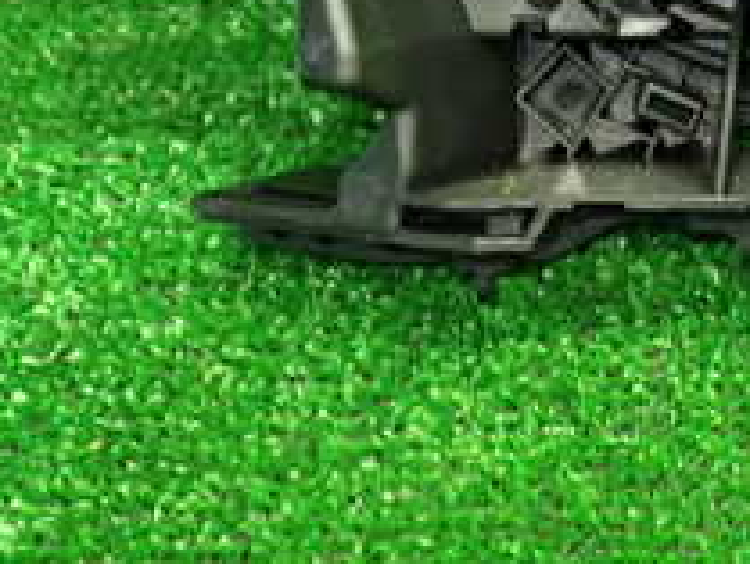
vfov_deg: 16.3
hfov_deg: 21.6
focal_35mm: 86
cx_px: 811
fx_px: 1864
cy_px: -165
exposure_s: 1/30
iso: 400
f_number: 2.3
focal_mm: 5.4
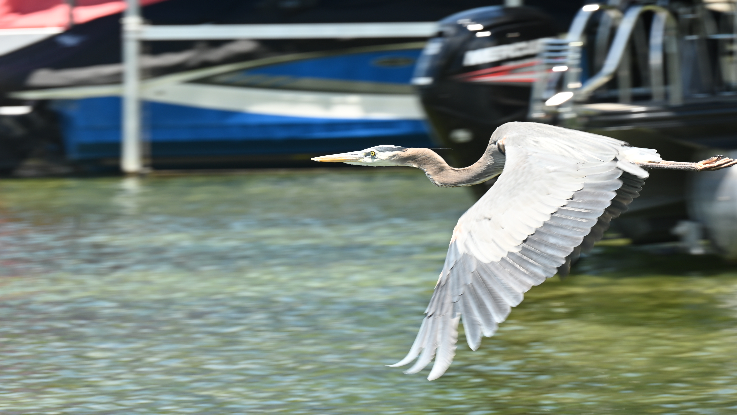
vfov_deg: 3.9
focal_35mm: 311
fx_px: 6078
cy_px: 202
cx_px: 384
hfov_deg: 6.9
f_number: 8
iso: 200
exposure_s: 1/200
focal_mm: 250
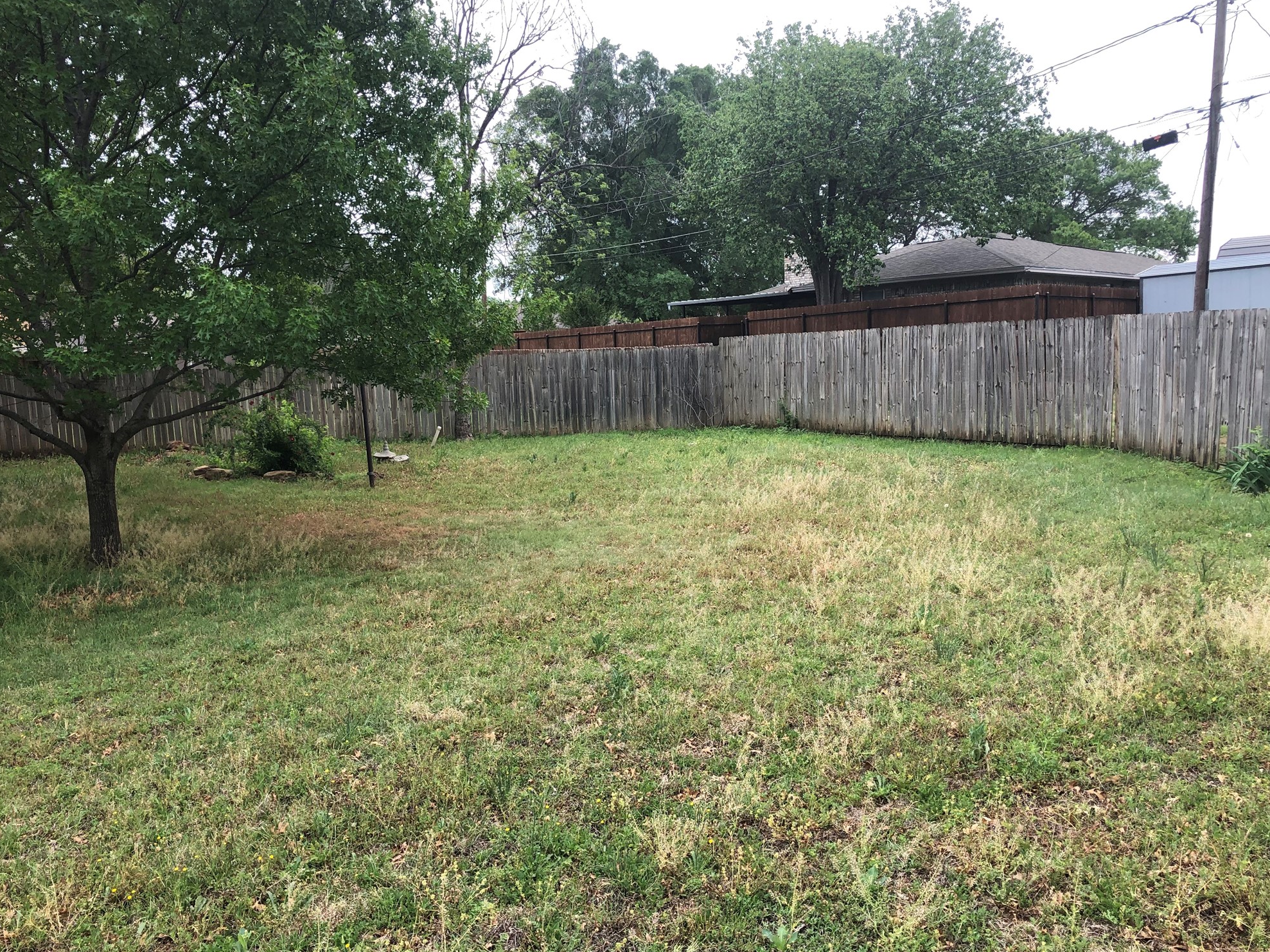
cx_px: 644
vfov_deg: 48.2
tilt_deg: -6.4
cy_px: 480
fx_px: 1064
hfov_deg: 61.7
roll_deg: +2.6
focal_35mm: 29
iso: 20
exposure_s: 1/694
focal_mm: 3.99
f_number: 1.8
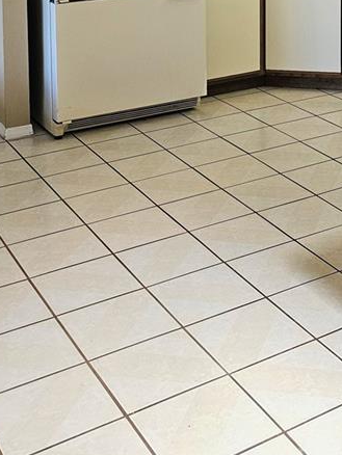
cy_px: -69
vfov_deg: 27.6
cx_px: 354
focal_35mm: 63
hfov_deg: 22.3
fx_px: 829
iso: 125
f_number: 1.7
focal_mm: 6.3
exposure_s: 1/120
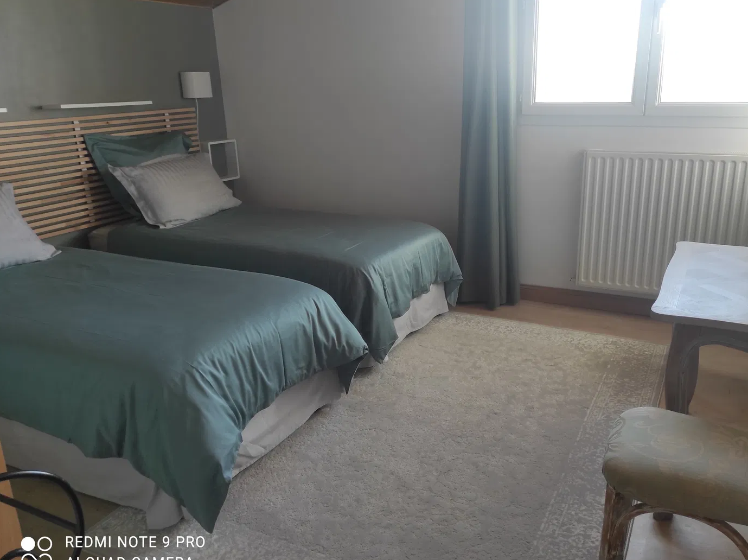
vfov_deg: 48.2
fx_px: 626
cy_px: 272
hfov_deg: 61.4
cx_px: 427
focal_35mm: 29
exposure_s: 1/100
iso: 102
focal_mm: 5.43
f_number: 1.89
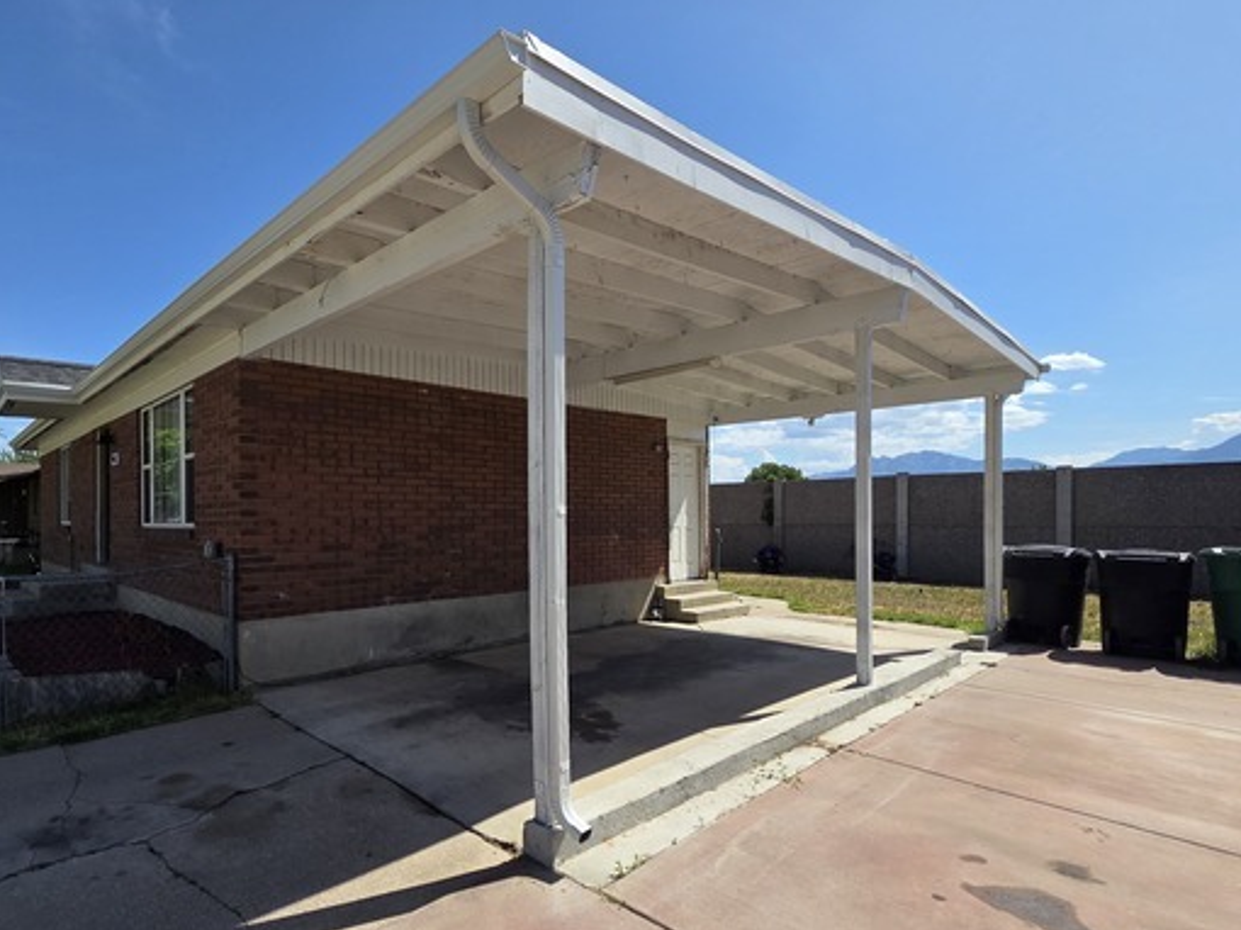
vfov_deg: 74.5
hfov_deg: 89.1
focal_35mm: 17
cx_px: 459
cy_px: 511
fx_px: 609
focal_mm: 2.2
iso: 50
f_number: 2.2
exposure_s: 1/1994
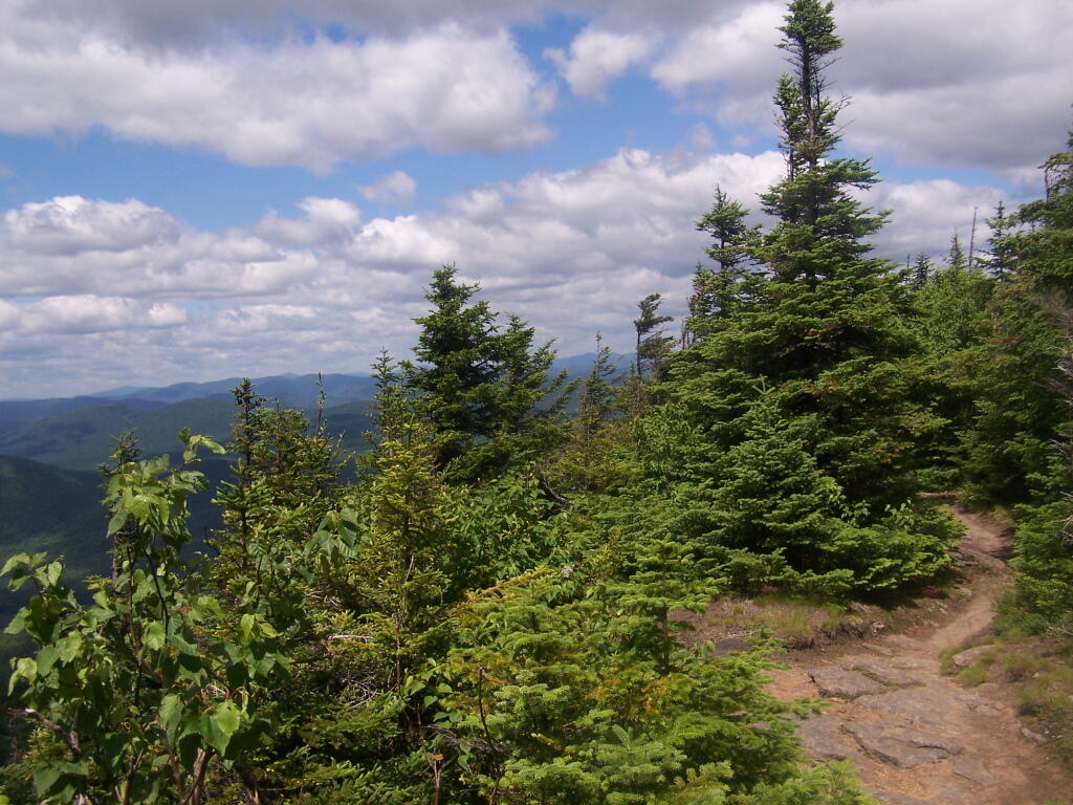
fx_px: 1178
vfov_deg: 37.7
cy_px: 402
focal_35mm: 38
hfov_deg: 49.0
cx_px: 536
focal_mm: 6.3
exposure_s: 1/1000
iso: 80
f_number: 4
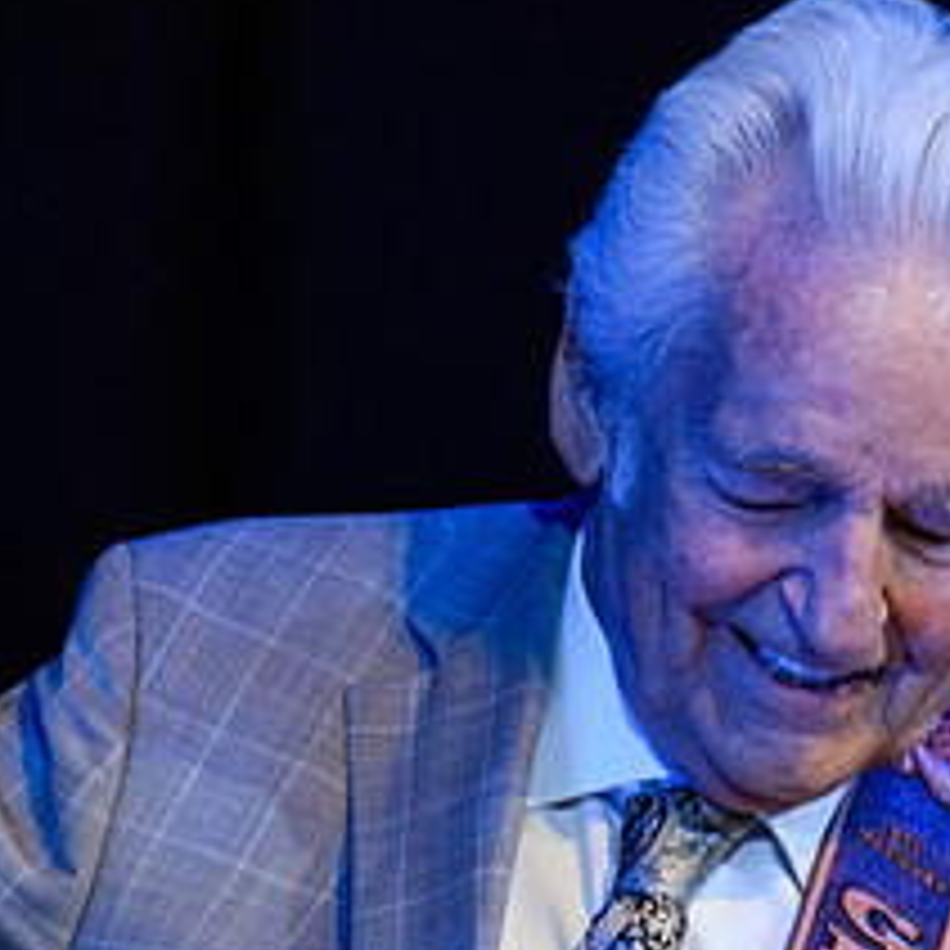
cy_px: 804
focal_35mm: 1401
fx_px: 43500
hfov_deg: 1.3
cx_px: 716
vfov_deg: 1.3
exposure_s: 1/250
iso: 2500
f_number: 6.3
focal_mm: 600
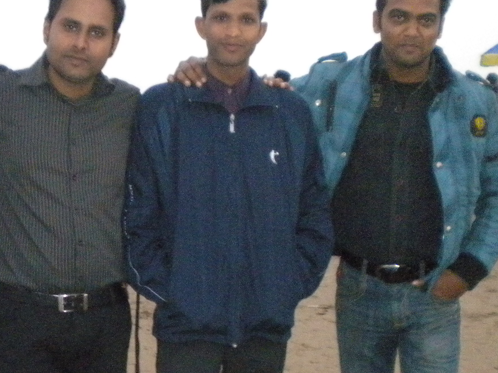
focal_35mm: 73
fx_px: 1050
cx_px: 85
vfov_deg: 20.1
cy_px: 263
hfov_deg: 26.1
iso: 800
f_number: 3.1
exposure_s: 1/30
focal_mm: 6.3
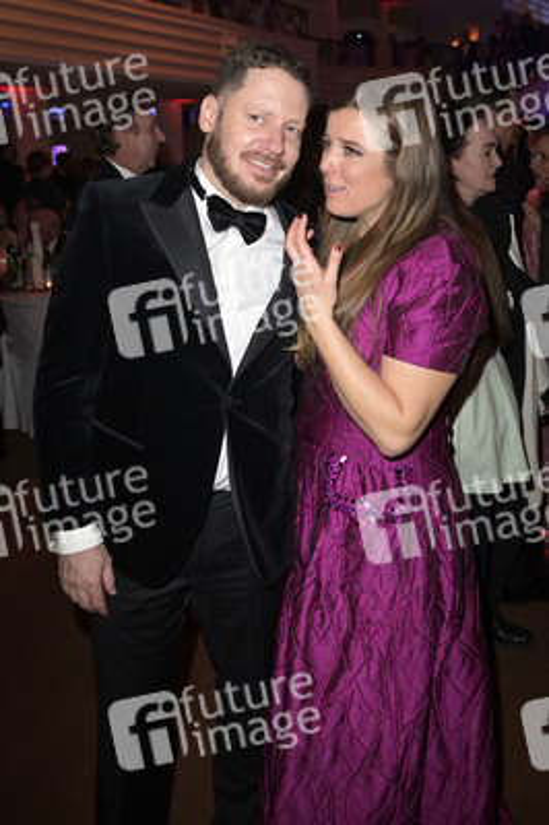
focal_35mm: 31
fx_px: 710
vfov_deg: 60.3
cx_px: 274
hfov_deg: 42.3
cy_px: 412
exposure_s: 1/100
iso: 2500
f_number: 5
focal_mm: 31
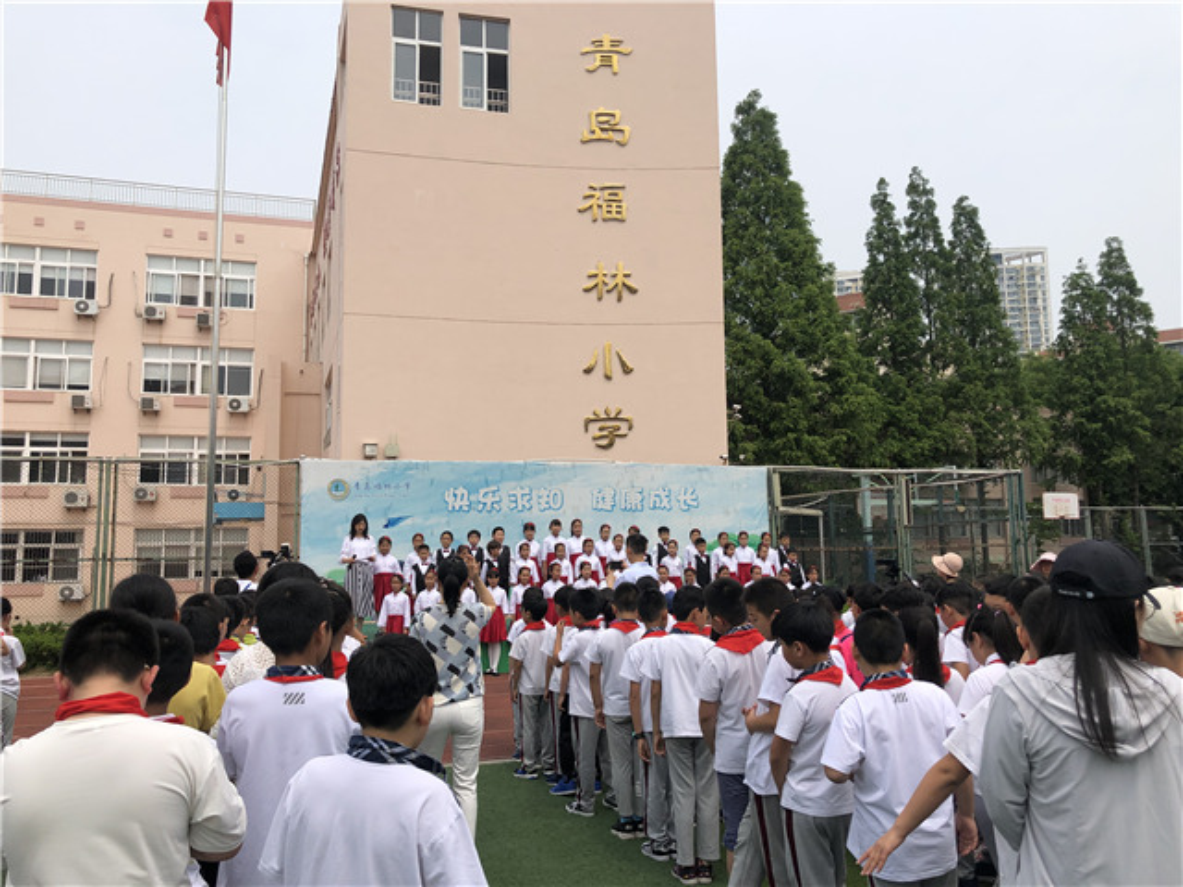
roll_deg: +1.0
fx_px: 957
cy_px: 444
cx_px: 592
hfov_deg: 63.4
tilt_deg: +6.1
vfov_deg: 49.7
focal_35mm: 28
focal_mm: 3.99
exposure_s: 1/3205
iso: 20
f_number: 1.8
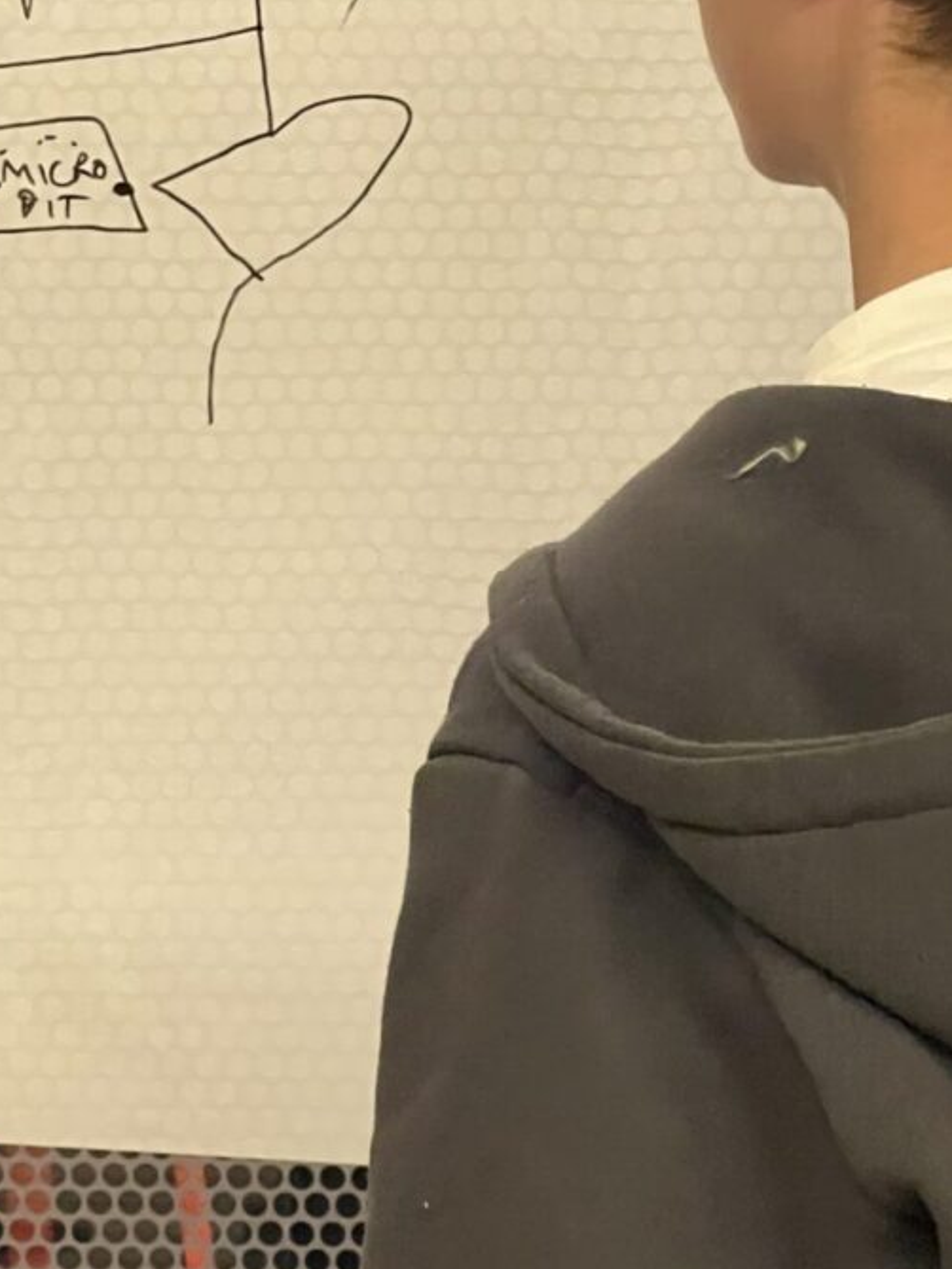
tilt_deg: -5.9
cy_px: 287
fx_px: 5755
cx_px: 4
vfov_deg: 12.5
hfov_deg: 9.4
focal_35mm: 157
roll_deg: +1.0
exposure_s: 1/49
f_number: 2.8
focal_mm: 9
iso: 640
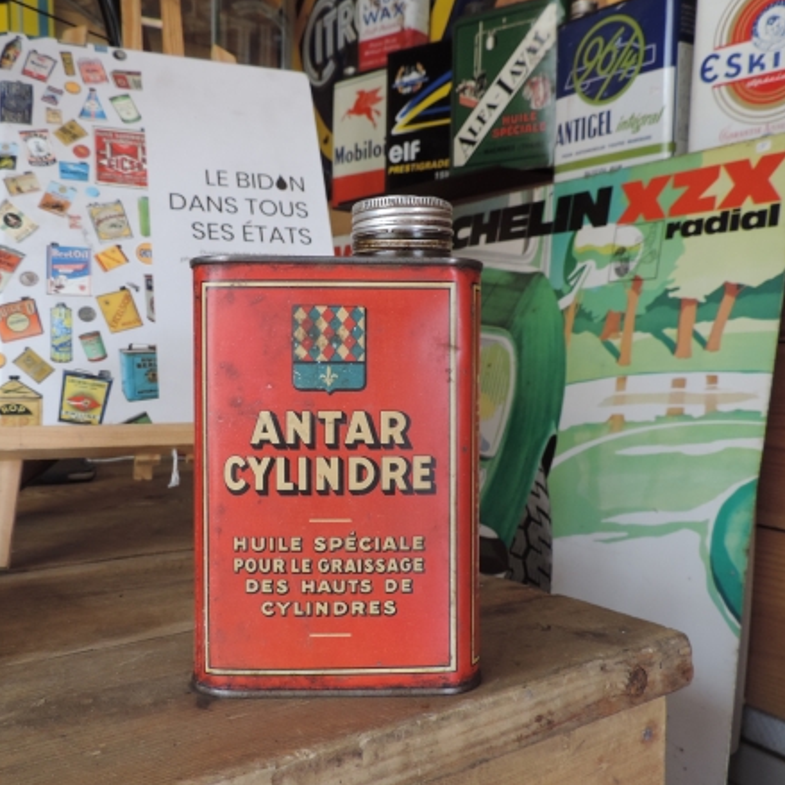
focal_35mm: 29
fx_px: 744
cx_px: 349
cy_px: 399
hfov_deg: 55.5
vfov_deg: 55.6
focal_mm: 4.3
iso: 160
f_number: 3
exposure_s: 1/30
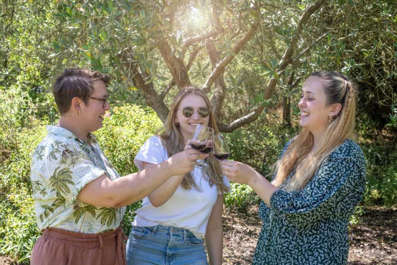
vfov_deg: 27.0
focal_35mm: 50
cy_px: 132
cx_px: 198
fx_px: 551
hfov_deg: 39.6
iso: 125
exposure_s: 1/60
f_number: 9
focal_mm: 50
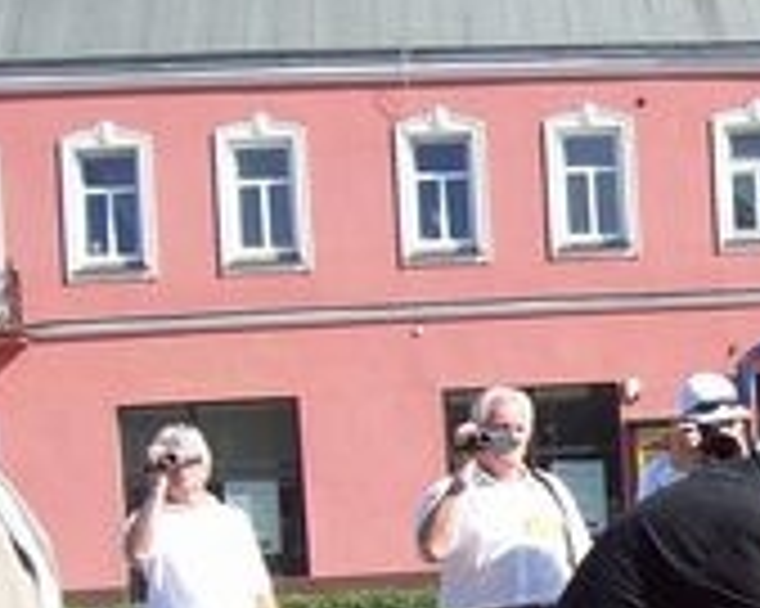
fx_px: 2990
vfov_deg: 11.5
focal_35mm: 133
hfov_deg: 13.8
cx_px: 1034
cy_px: 626
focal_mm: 6
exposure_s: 1/324
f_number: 4.8
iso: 80
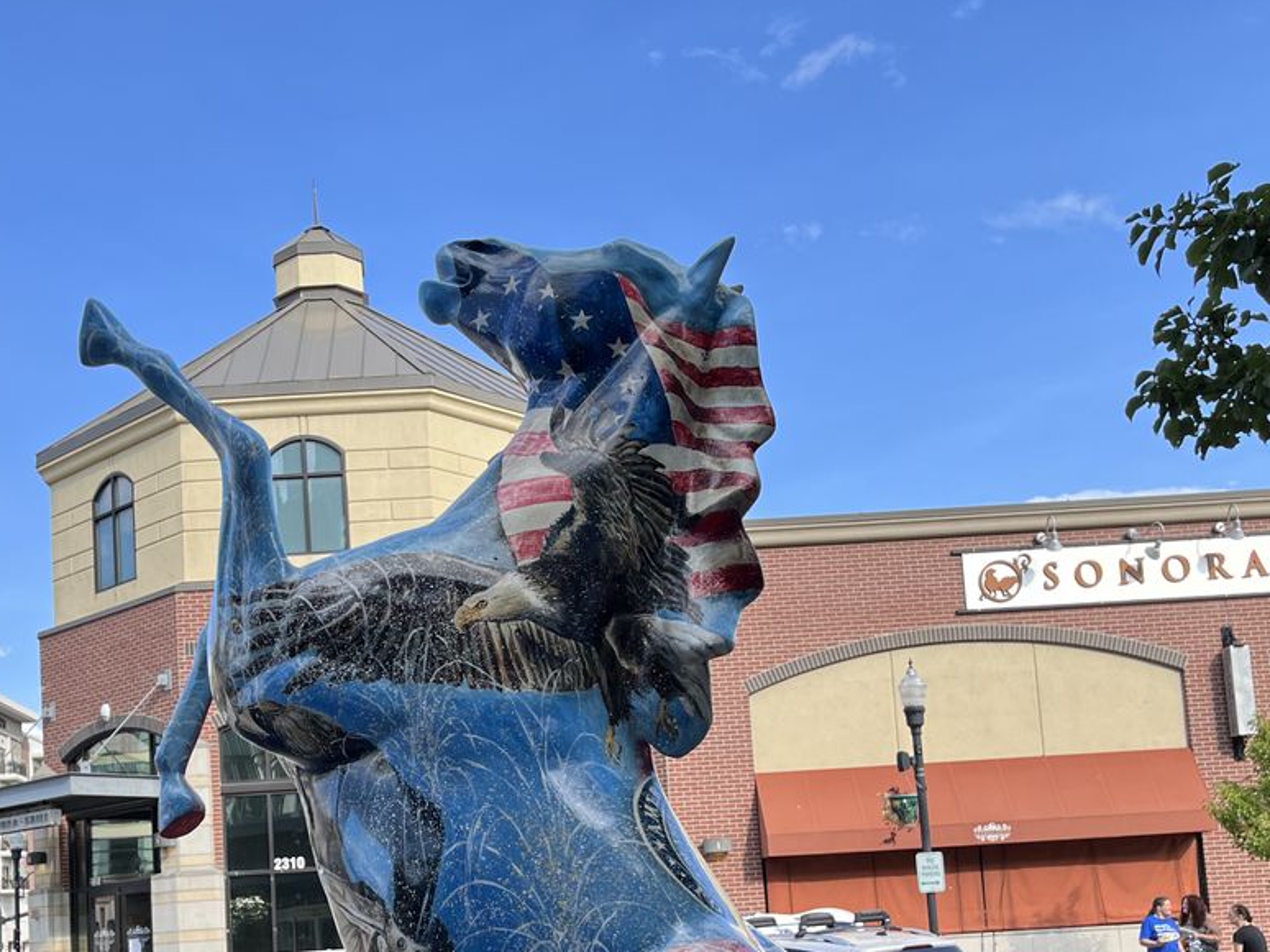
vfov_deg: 32.6
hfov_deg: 43.5
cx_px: 482
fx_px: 1577
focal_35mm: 43
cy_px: 768
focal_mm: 5.1
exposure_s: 1/1212
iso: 50
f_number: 1.6
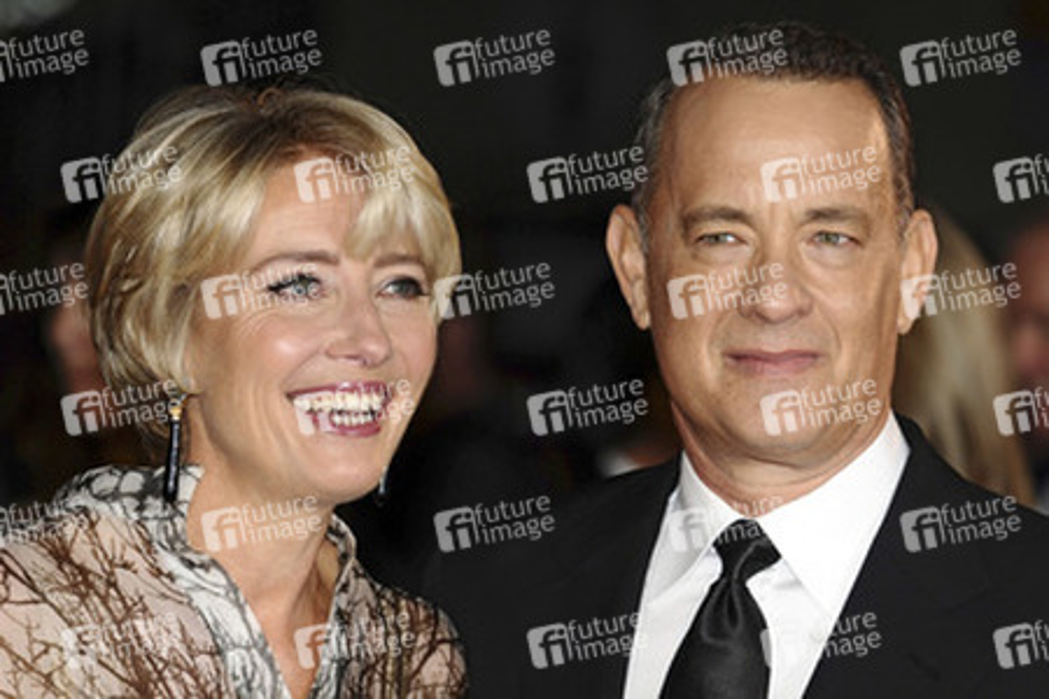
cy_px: 350
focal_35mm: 232
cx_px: 524
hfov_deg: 8.9
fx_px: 6774
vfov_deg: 5.9
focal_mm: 155
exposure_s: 1/250
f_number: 4.5
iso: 320
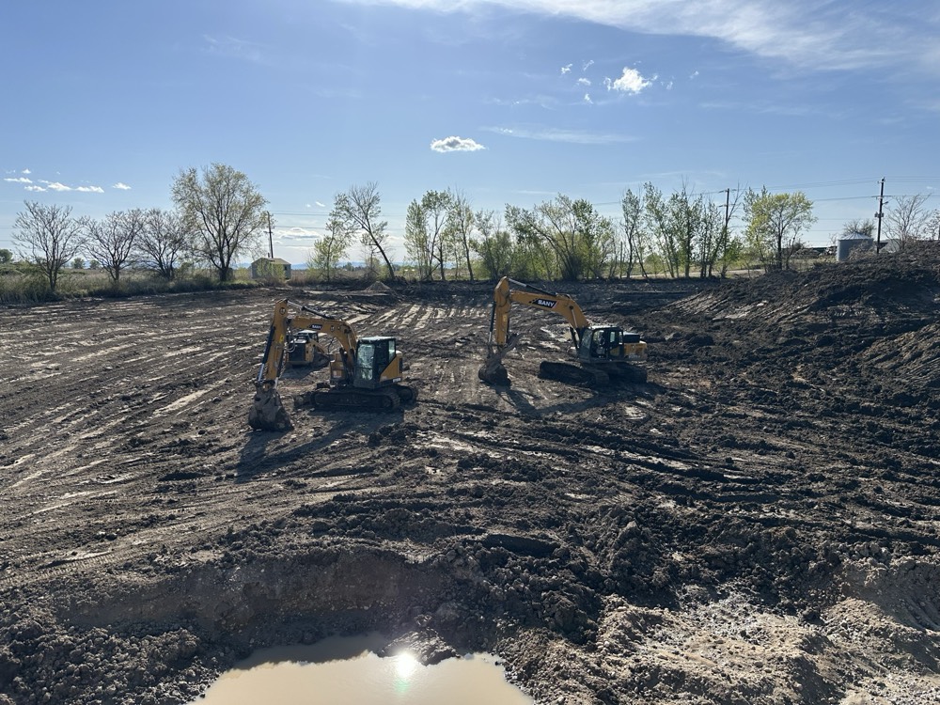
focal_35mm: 24
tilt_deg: -7.0
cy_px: 352
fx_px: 652
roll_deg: +0.1
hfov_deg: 71.6
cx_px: 470
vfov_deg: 56.8
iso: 80
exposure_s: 1/7576
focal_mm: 6.86
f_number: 1.78
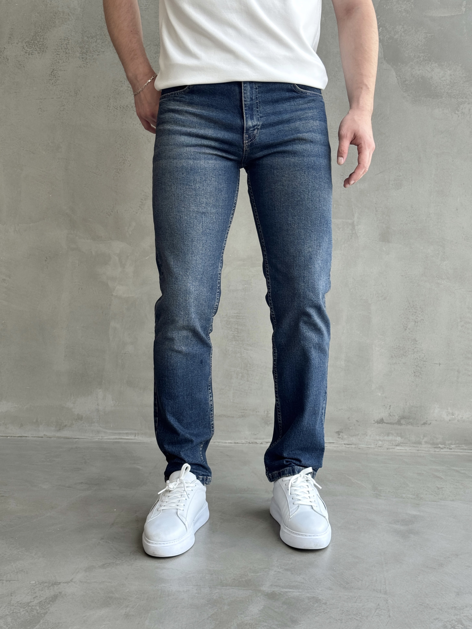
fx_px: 873
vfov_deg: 39.7
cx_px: 236
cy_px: 314
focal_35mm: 48
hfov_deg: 30.3
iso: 64
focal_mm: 6.76
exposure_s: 1/229
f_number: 1.78
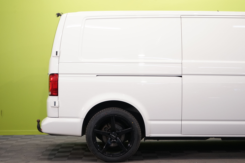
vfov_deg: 19.5
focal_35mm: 70
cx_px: 122
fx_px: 476
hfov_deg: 28.8
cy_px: 82
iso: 1600
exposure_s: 1/125
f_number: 5.6
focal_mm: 70
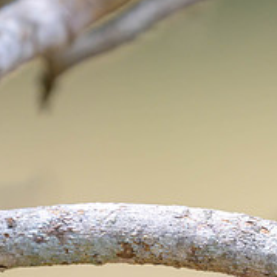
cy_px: 162
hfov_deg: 0.9
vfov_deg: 0.9
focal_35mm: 1990
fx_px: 18016
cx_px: 372
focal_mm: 560
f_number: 4
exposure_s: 1/2000
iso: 360
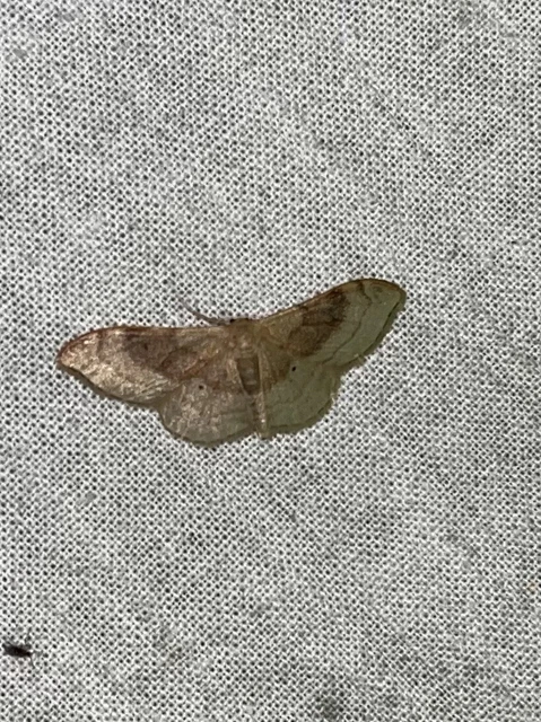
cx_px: 270
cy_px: 361
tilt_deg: -10.2
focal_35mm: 26
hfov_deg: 53.0
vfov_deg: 67.3
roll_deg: +35.3
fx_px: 543
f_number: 1.6
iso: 32
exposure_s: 1/920
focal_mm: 5.1
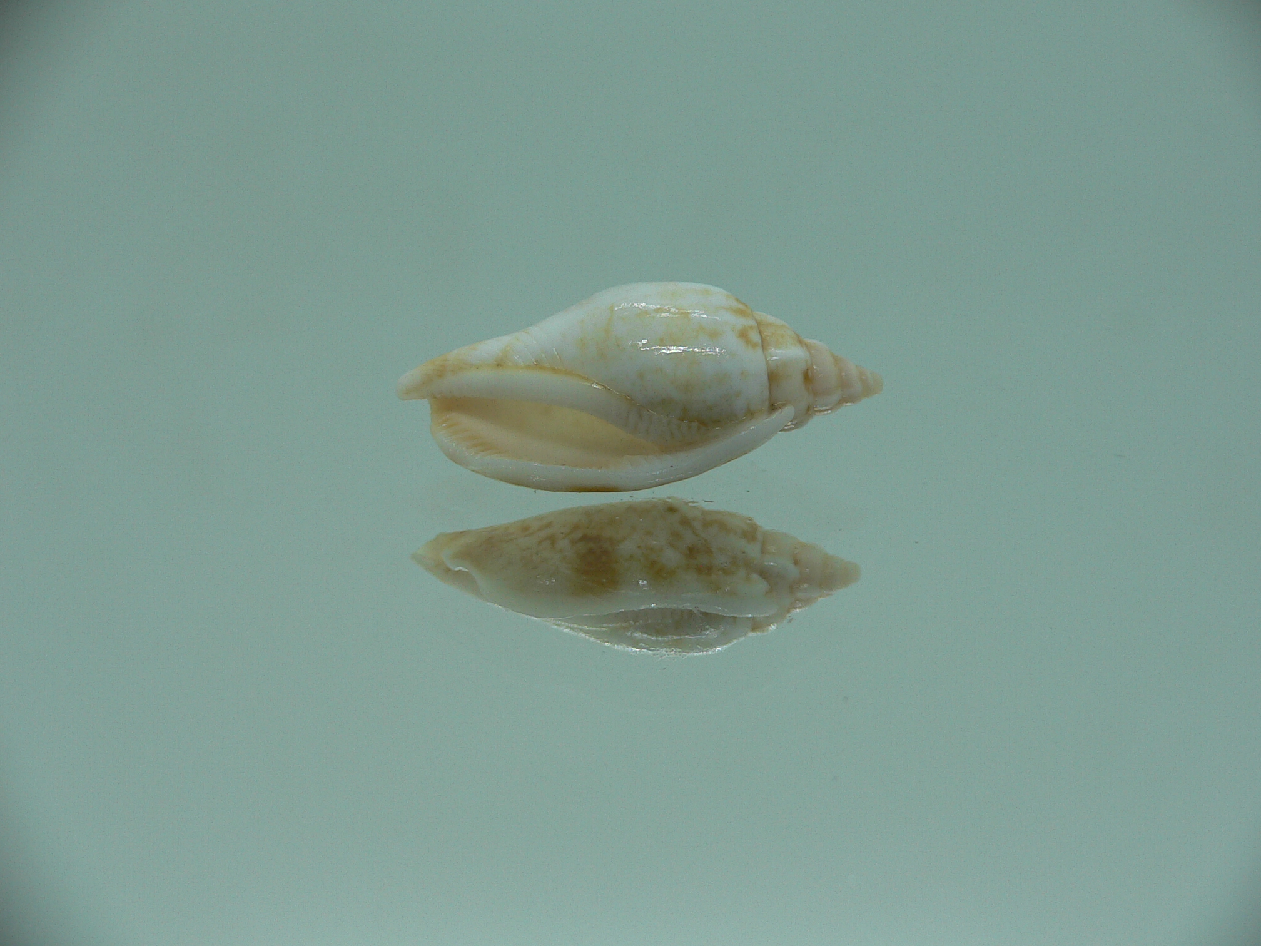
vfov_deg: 40.7
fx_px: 1275
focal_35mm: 35
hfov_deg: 52.6
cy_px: 473
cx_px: 630
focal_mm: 4.6
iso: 80
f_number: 2.8
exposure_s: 1/80
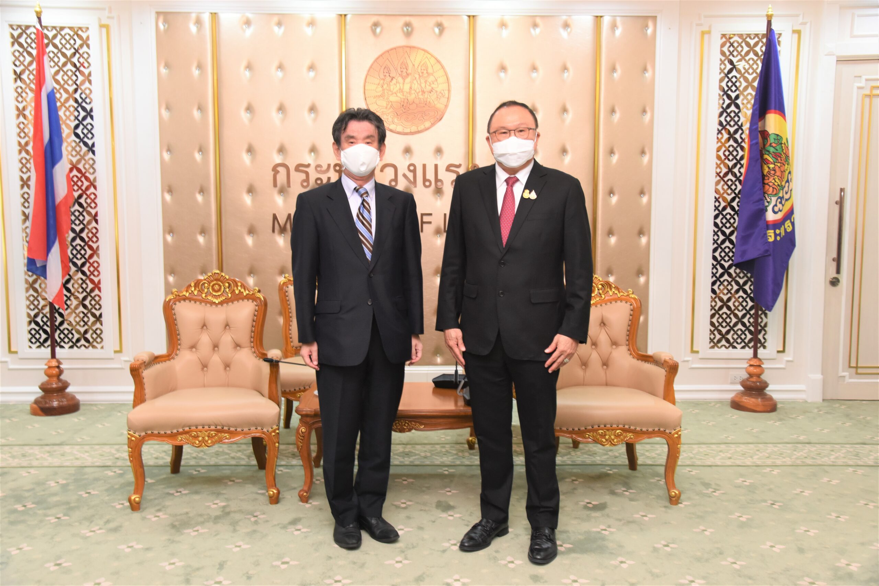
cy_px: 293
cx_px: 440
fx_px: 830
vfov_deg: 38.9
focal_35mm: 34
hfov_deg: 55.8
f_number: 5
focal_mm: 34
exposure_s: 1/60
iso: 1600
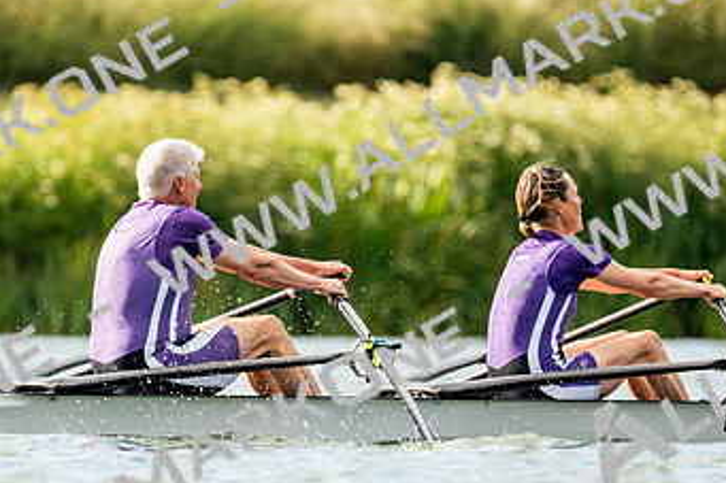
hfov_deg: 2.0
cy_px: 301
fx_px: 20579
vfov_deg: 1.3
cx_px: 411
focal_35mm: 1021
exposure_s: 1/2000
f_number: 6.3
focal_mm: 600
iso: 500
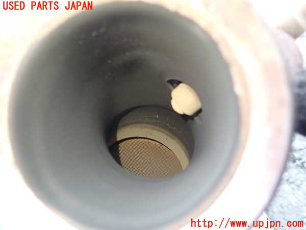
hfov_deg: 69.4
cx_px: 153
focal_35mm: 25
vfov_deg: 54.9
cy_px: 115
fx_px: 221
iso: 250
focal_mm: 4.5
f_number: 2
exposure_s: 1/30
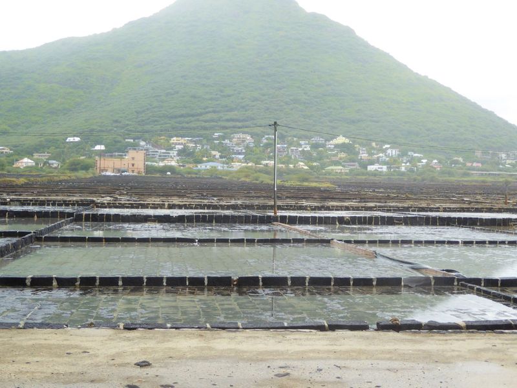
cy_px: 194
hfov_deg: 38.2
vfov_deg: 29.1
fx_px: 747
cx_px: 258
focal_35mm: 50
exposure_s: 1/160
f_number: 4.1
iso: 80
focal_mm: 9
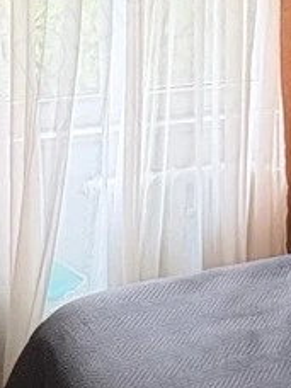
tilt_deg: -8.0
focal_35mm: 82
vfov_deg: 23.0
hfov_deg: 17.5
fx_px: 919
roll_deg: -2.7
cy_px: 14
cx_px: 306
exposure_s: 1/99
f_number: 2.2
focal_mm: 2.22
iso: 200
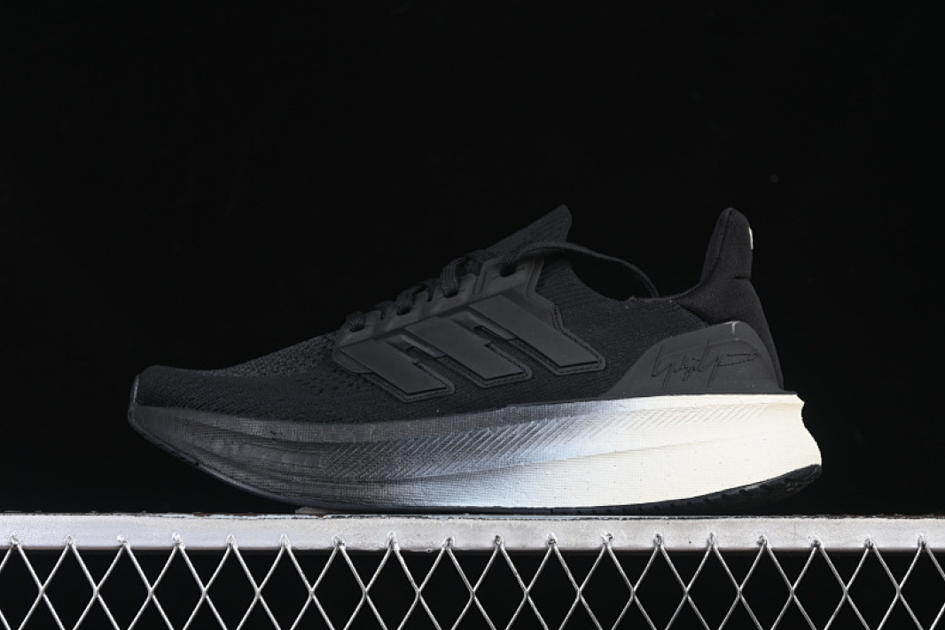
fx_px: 1995
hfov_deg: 26.6
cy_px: 316
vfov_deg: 18.0
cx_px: 472
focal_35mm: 76
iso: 160
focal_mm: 50
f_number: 6.3
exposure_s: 1/60
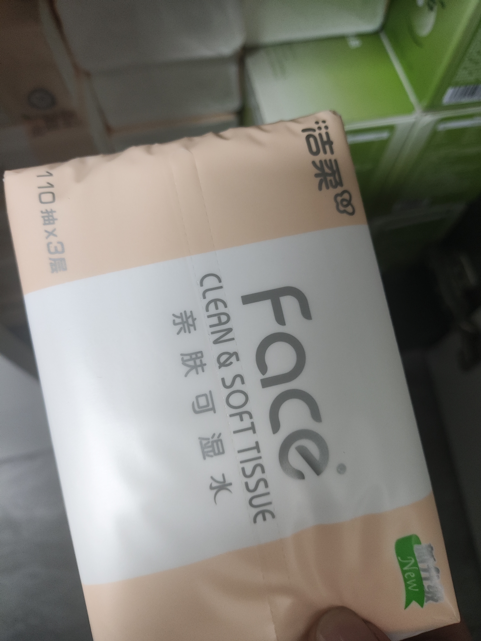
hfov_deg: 56.9
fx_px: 444
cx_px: 240
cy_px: 320
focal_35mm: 24
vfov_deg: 71.6
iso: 249
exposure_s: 1/50
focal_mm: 4.68
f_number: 1.8
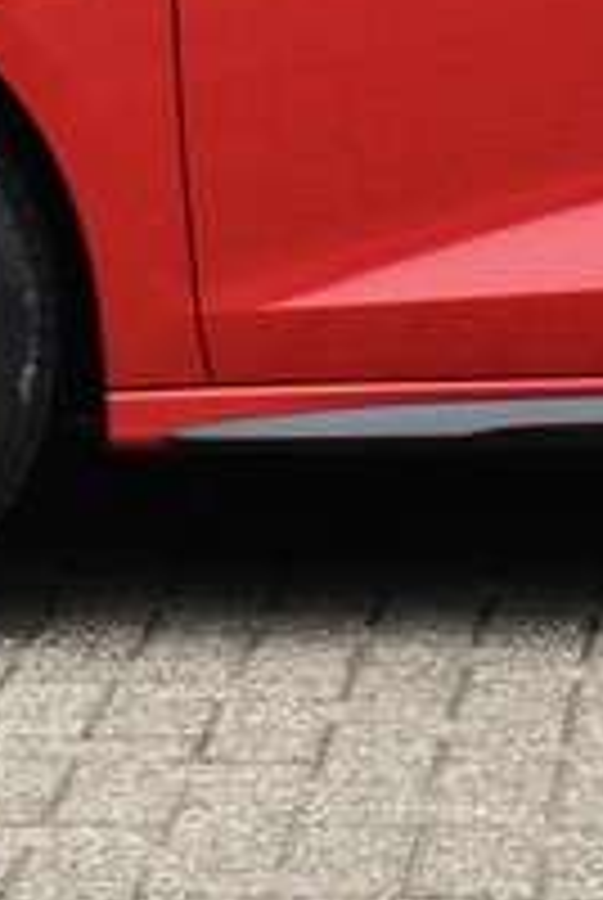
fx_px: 8062
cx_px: 1012
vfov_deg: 6.3
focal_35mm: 322
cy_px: -540
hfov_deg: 4.3
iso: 400
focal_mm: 42
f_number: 6.3
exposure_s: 1/160
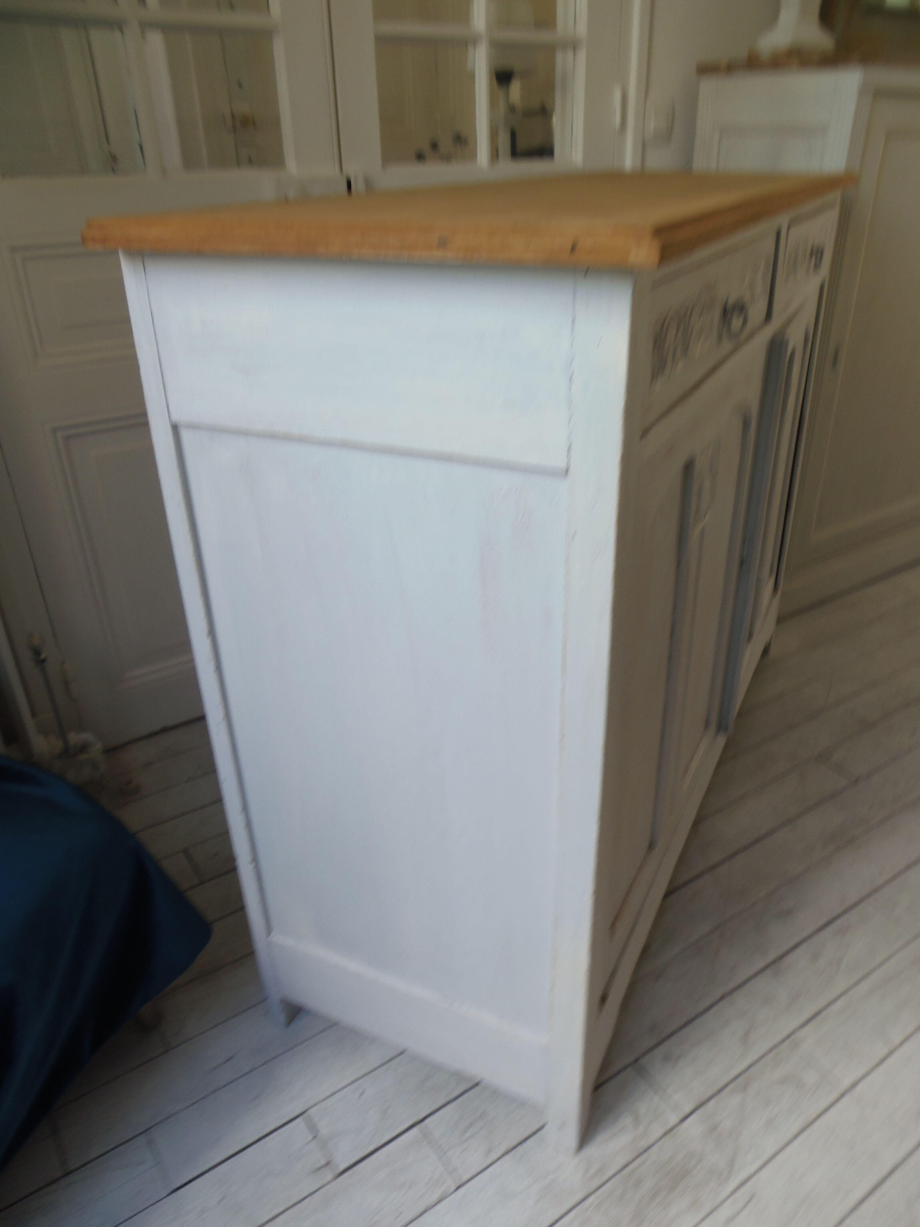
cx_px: 460
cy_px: 614
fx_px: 850
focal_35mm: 24
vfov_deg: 71.6
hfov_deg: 56.8
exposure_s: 1/40
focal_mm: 4.3
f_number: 2.9
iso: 64
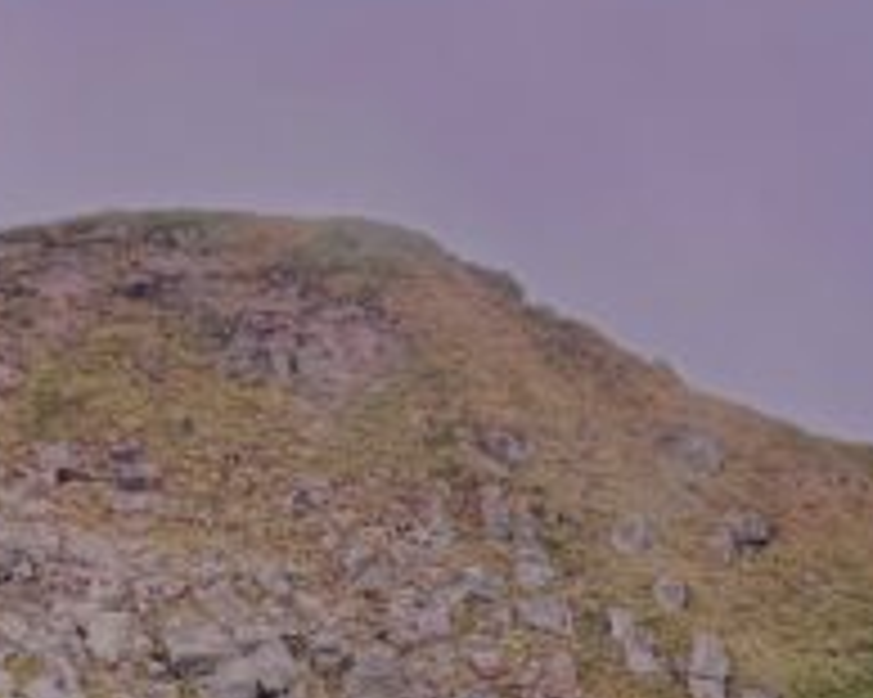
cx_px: 1300
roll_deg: +2.0
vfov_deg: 11.1
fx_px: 3460
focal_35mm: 134
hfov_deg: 13.6
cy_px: 1018
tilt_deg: -8.2
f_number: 1.6
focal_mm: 5.96
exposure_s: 1/641
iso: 50
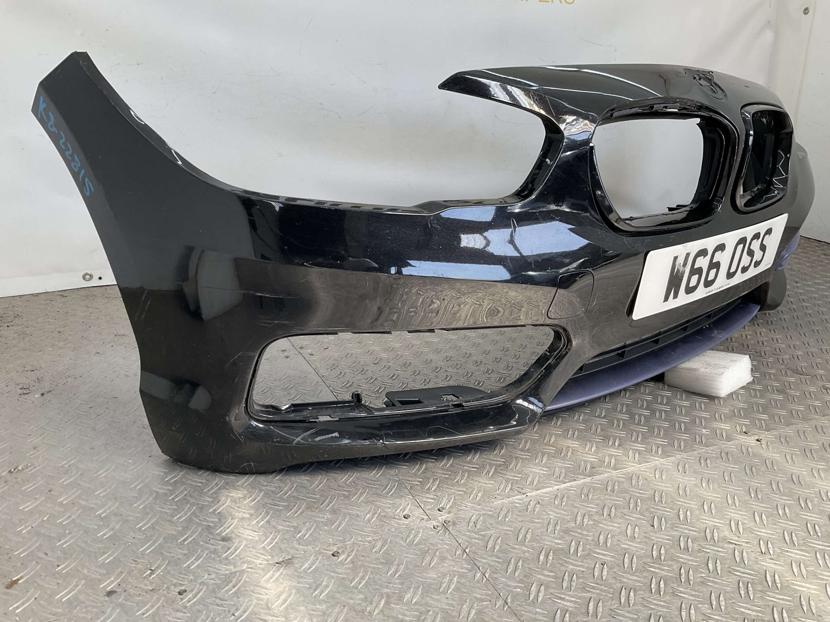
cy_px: 311
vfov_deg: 48.2
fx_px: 695
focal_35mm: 29
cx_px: 415
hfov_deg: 61.7
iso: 16
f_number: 1.8
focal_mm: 3
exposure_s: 1/255
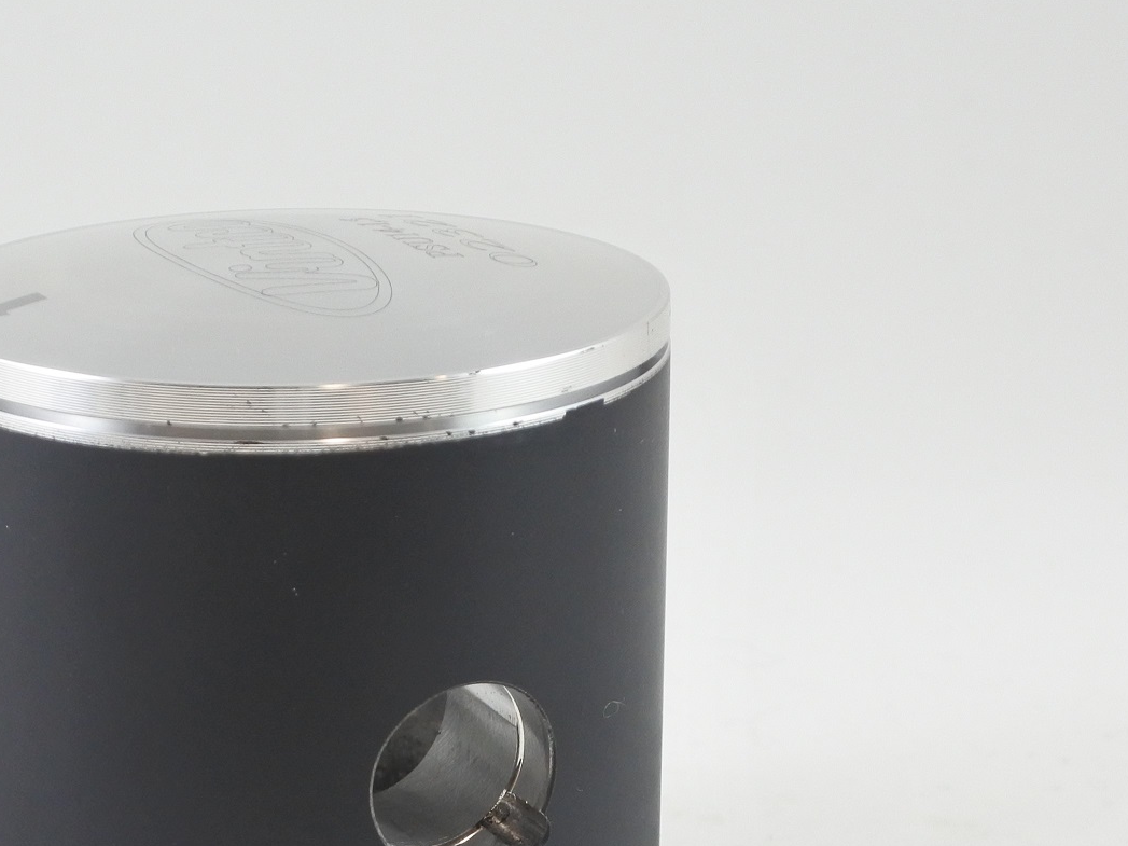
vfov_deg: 20.5
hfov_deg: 27.1
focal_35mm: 71
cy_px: 656
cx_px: 287
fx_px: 2313
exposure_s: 1/125
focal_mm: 15
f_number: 4.2
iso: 500
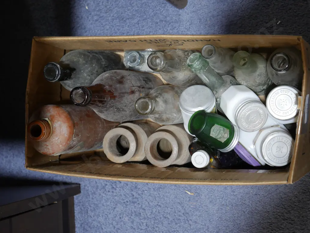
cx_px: 155
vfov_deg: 20.5
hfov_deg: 27.0
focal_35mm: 72
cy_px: 116
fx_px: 645
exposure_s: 1/80
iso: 1000
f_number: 5.5
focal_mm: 36
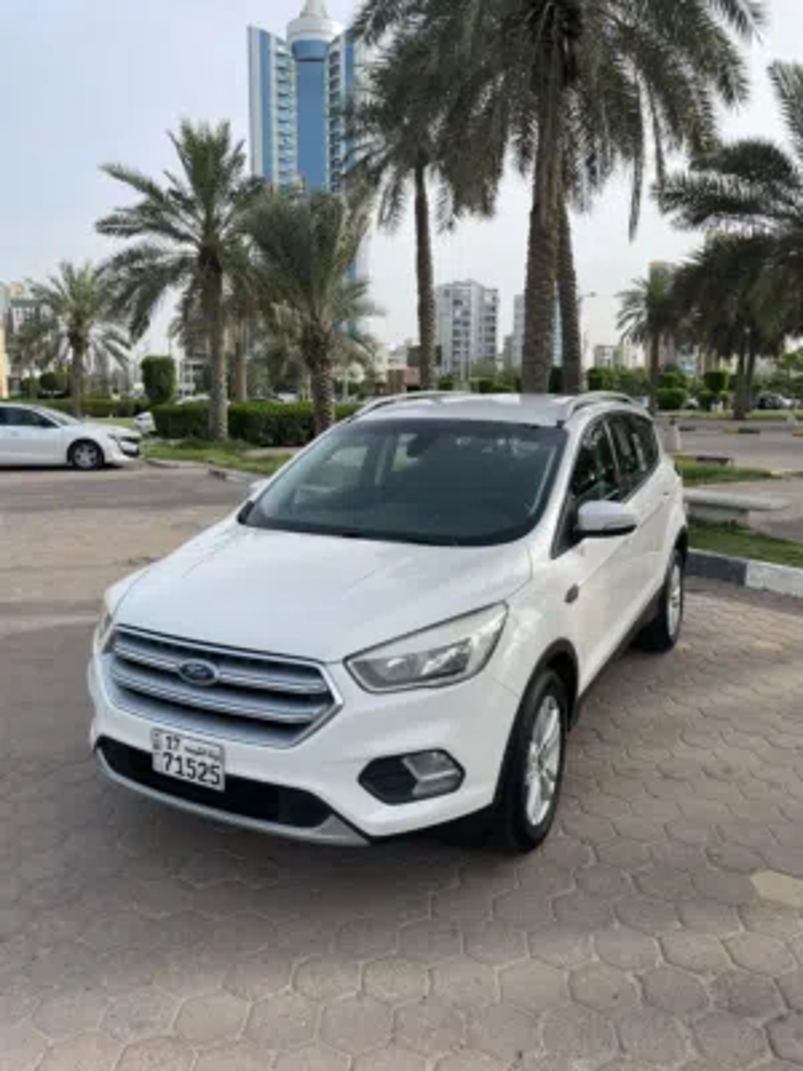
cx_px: 402
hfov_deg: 53.1
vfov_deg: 67.3
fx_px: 804
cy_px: 536
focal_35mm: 26
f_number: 1.6
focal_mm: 4.2
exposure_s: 1/2132
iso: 32
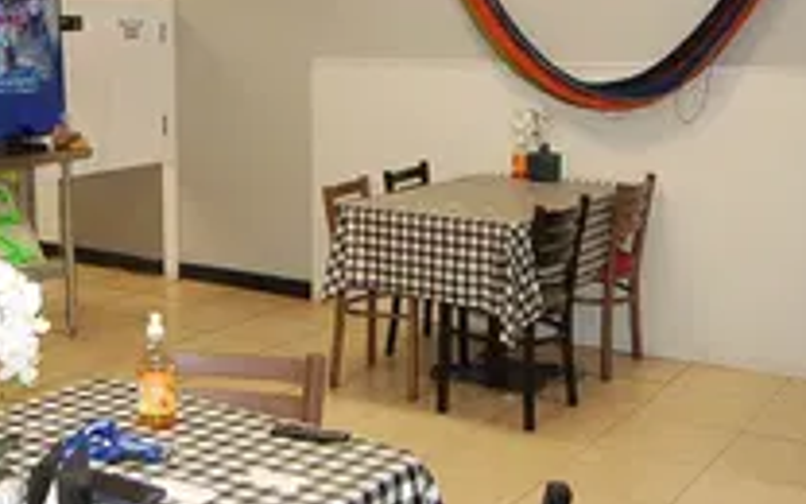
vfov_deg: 24.2
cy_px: 128
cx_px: 322
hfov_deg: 38.0
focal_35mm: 53
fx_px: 1164
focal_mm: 18
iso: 400
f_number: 3.5
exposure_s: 1/60
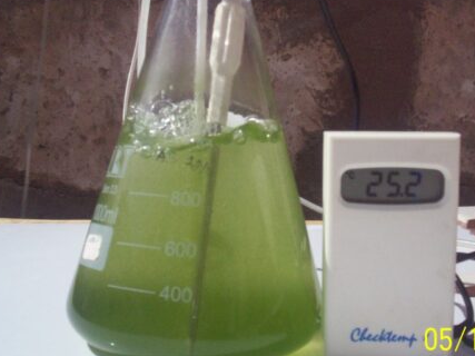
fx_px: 741
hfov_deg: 35.5
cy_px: 144
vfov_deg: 27.0
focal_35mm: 54
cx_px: 251
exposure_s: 1/1799
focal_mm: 5.9
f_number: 4.5
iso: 100
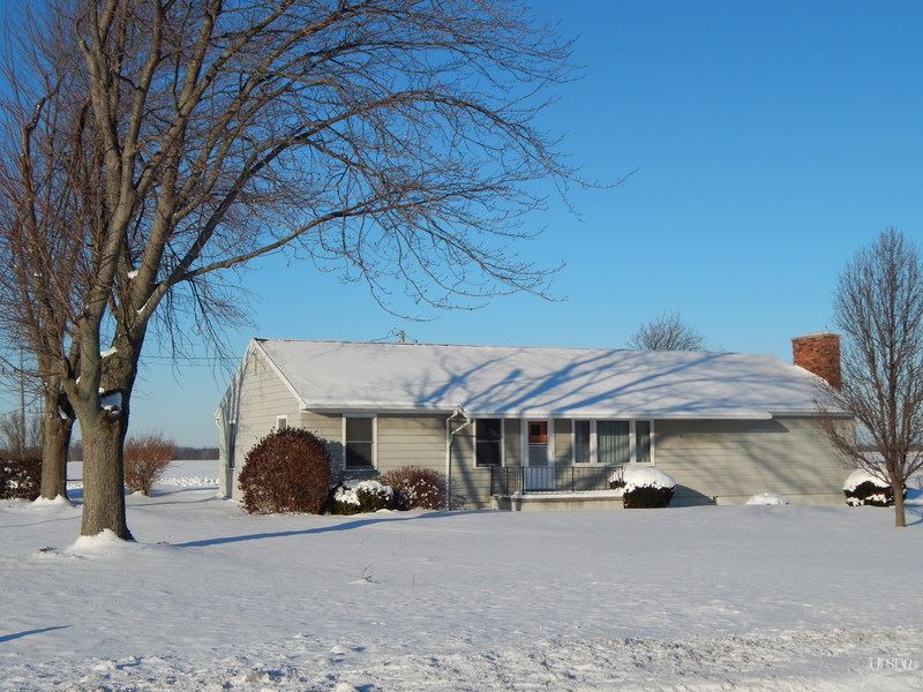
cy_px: 346
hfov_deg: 38.9
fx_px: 1307
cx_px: 462
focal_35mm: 49
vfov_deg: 29.7
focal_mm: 8.6
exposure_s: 1/400
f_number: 7.4
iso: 125
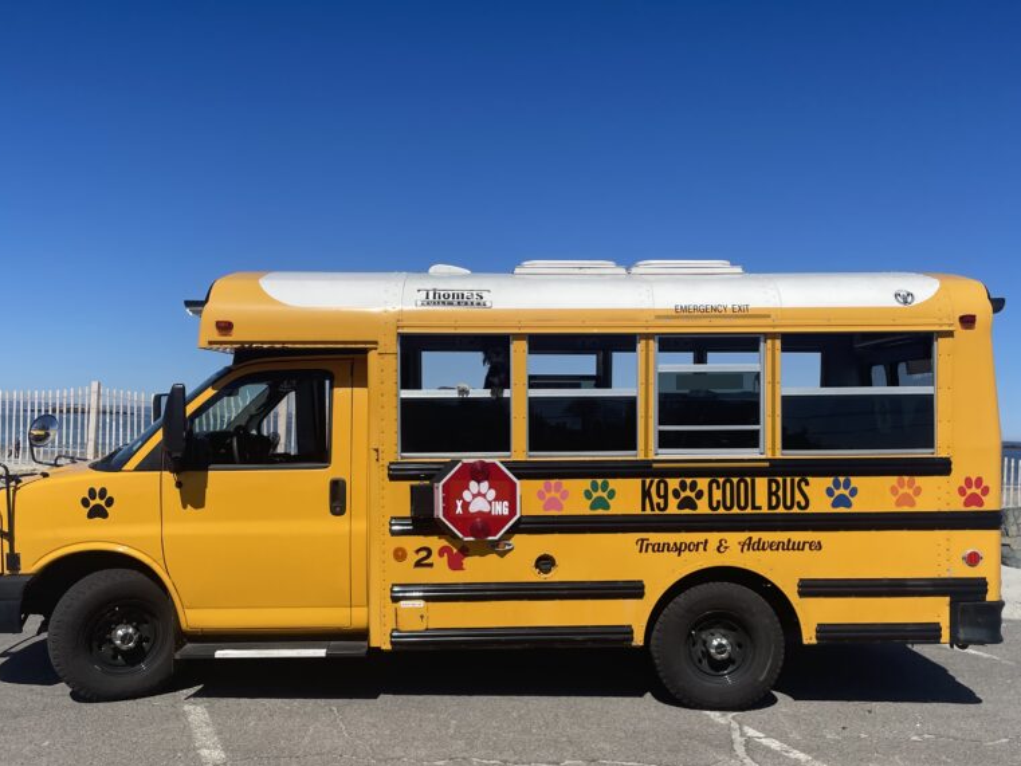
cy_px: 451
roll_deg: -2.2
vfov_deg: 40.6
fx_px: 1032
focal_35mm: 35
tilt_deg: +2.9
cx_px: 515
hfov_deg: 52.6
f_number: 1.6
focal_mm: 4.2
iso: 32
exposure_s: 1/5814
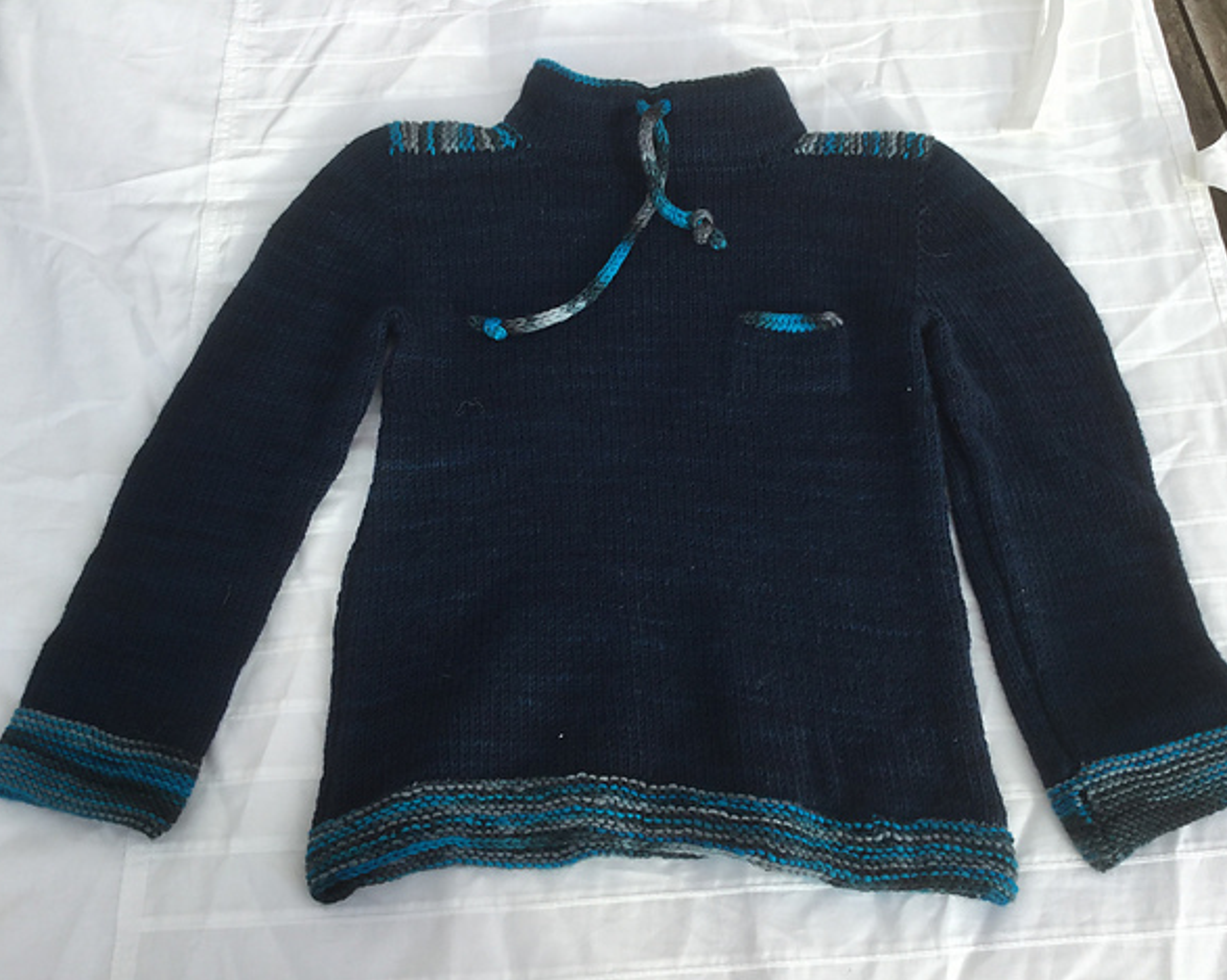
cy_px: 495
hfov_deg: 54.2
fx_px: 1198
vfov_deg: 44.5
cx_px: 640
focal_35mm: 33
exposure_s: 1/420
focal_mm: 3.3
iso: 25
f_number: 2.4
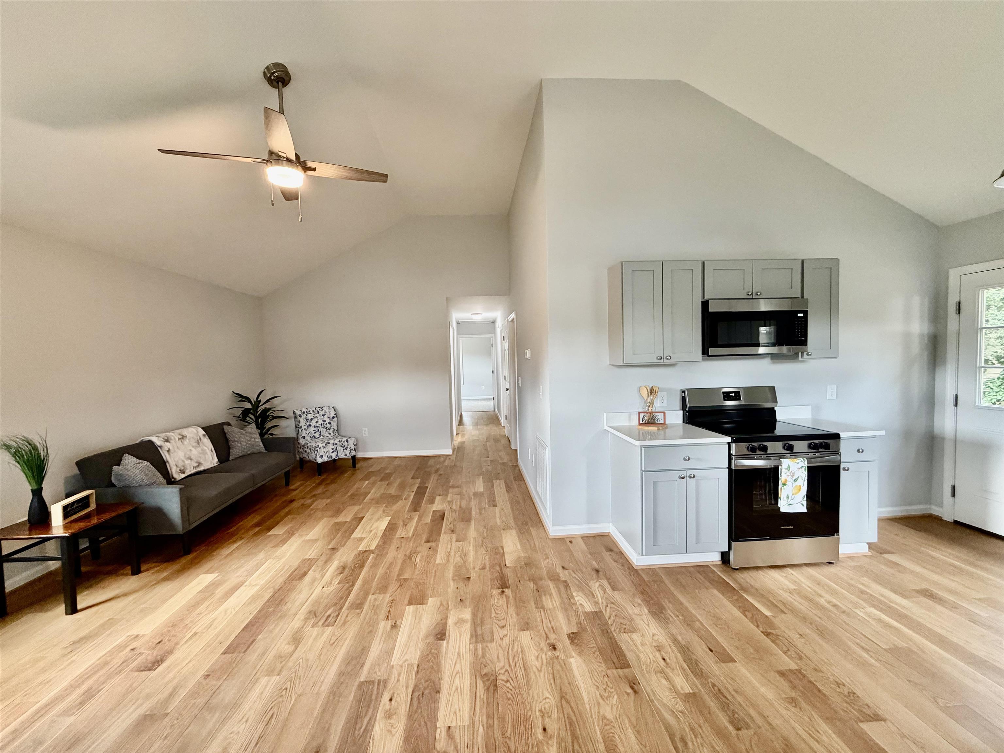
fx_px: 406
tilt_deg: -0.9
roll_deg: +2.1
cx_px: 502
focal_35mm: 14
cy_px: 376
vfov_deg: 85.7
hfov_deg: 102.1
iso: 320
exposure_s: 1/60
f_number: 2.2
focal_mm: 2.22
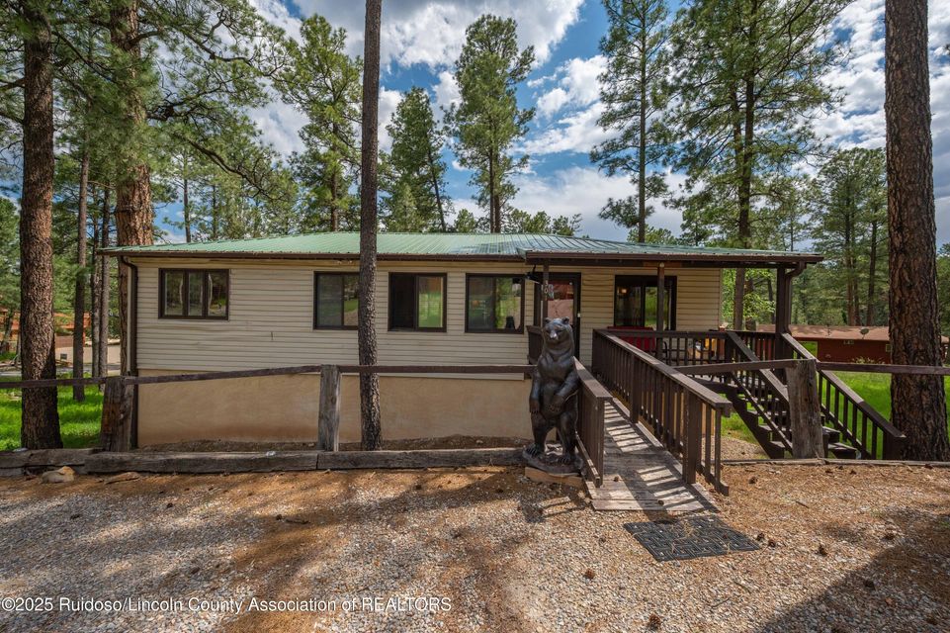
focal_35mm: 14
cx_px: 475
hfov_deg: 104.3
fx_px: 369
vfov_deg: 81.2
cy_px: 316
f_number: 8
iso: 400
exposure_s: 1/1250
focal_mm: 14
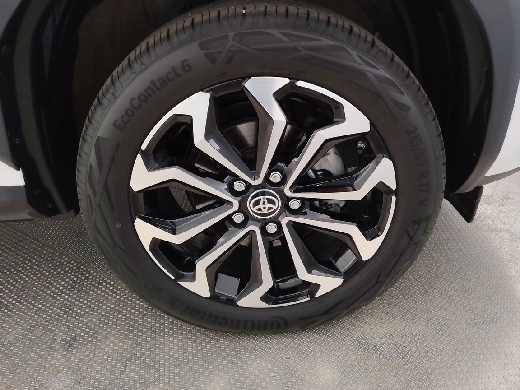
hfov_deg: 60.0
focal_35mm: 30
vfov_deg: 46.8
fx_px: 451
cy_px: 199
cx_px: 262
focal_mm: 5.25
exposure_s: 1/120
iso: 2853
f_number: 1.75
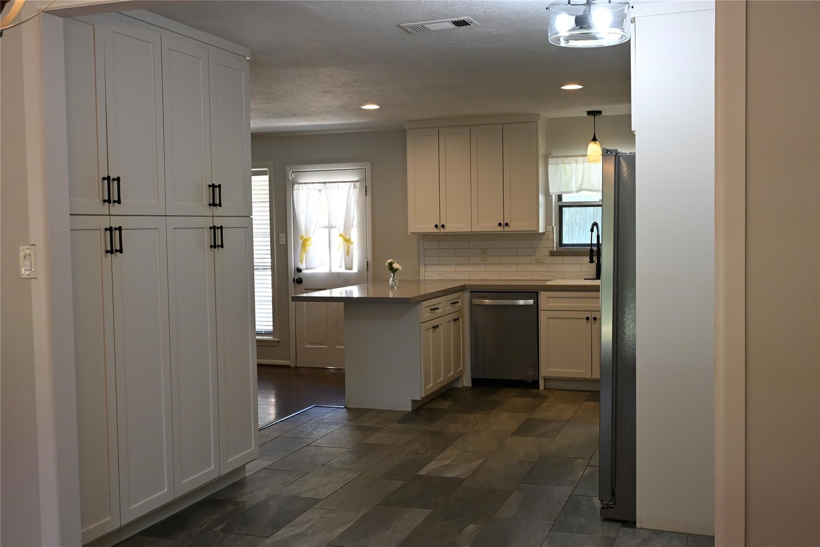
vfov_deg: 34.2
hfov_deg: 49.6
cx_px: 410
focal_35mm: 39
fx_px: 888
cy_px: 274
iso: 1600
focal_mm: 39
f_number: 10
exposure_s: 1/60
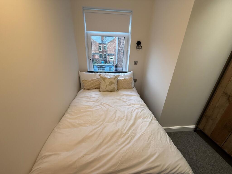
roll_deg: -1.9
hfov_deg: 102.1
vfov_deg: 85.7
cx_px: 116
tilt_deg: -23.4
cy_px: 87
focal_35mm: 14
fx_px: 94
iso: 250
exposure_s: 1/100
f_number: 2.2
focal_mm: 2.22
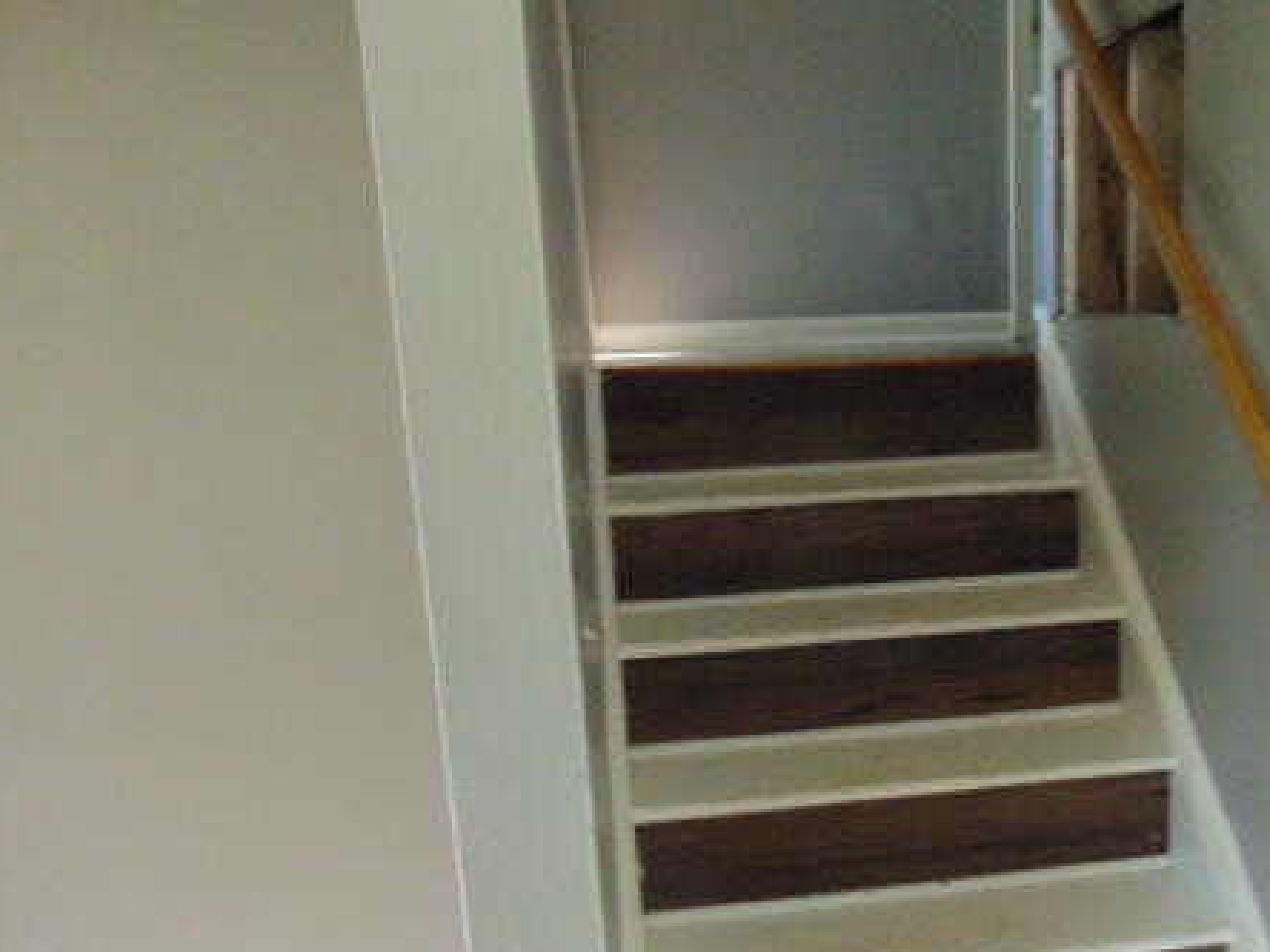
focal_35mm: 36
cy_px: 663
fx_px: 1321
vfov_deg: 39.0
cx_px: 887
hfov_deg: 50.1
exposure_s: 1/30
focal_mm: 4.5
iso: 250
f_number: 3
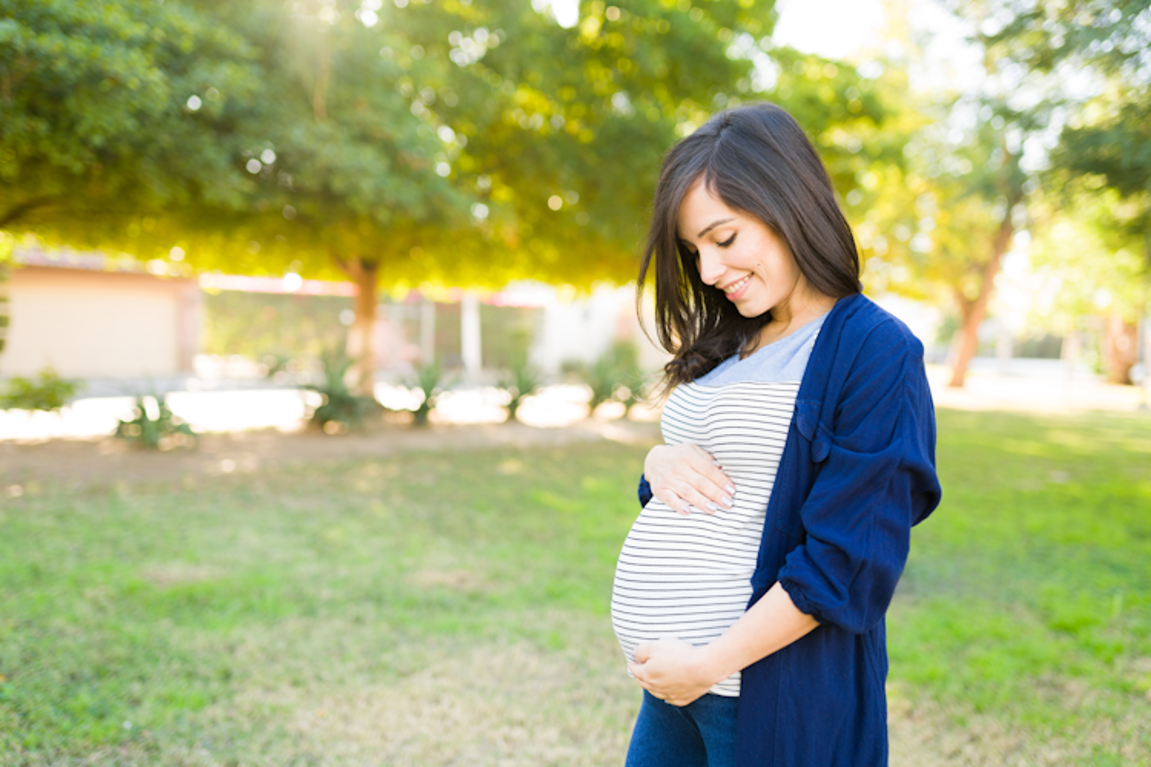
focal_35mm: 35
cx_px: 576
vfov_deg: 37.9
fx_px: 1119
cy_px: 384
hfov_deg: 54.4
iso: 125
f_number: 1.8
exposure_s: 1/160
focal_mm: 35
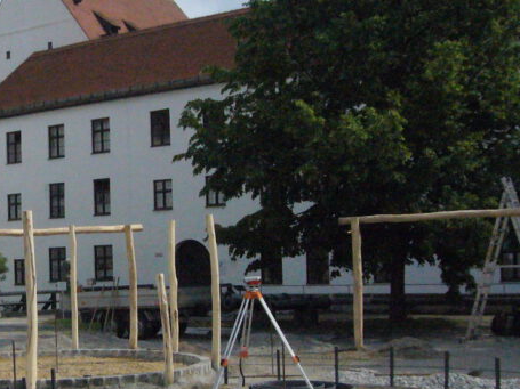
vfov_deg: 23.2
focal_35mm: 63
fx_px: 946
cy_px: 265
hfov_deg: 29.6
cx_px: 63
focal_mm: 4.6
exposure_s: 1/2000
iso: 400
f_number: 5.6
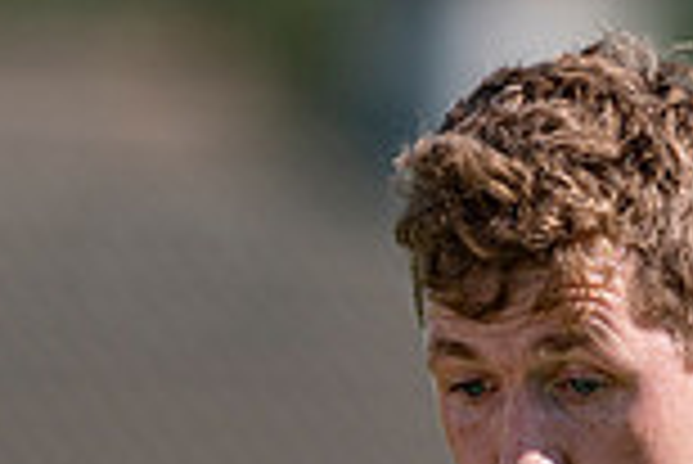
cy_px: 831
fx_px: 32620
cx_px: 454
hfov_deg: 1.2
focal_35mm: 1693
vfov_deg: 0.8
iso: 110
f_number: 2.8
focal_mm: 300
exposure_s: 1/2000
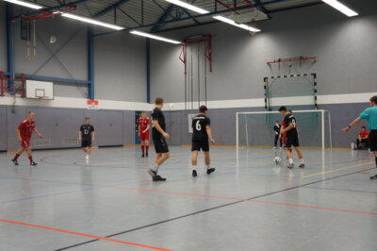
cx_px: 188
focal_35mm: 42
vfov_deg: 31.8
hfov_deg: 46.4
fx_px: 439
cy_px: 126
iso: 500
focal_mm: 28
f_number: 4
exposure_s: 1/60
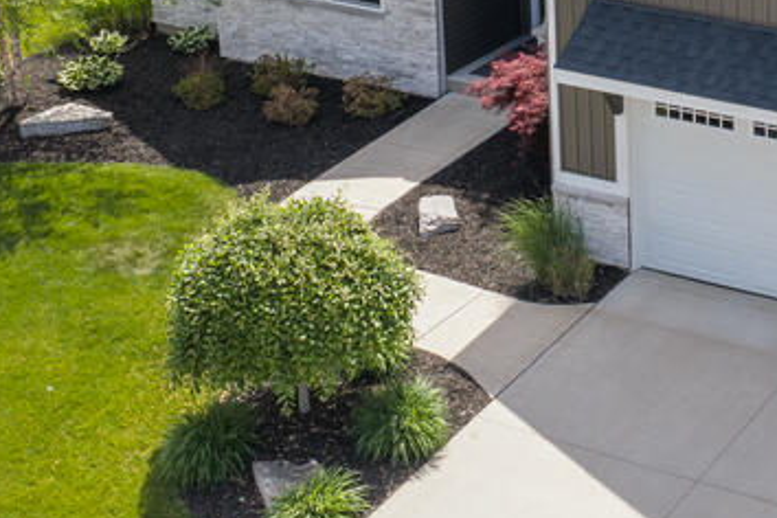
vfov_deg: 13.9
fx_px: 2050
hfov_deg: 20.6
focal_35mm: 95
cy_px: -154
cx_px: 817
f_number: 5.6
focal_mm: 14.45
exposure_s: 1/100
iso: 100
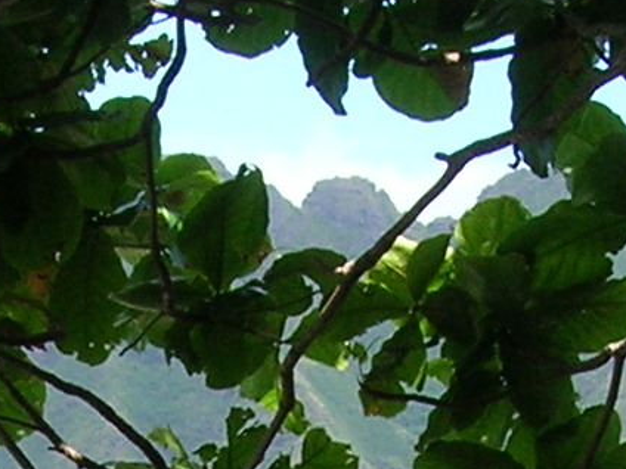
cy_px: 988
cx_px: 312
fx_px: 3761
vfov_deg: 6.9
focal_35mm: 208
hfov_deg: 9.5
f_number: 4.9
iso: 50
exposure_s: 1/133
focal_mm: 5.7
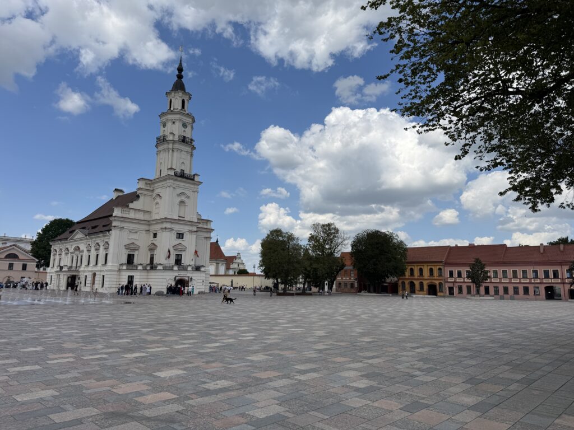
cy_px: 215
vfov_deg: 56.8
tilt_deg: +10.7
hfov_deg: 71.6
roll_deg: -1.2
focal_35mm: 24
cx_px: 287
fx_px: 398
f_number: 1.78
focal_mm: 6.76
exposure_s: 1/7092
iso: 80
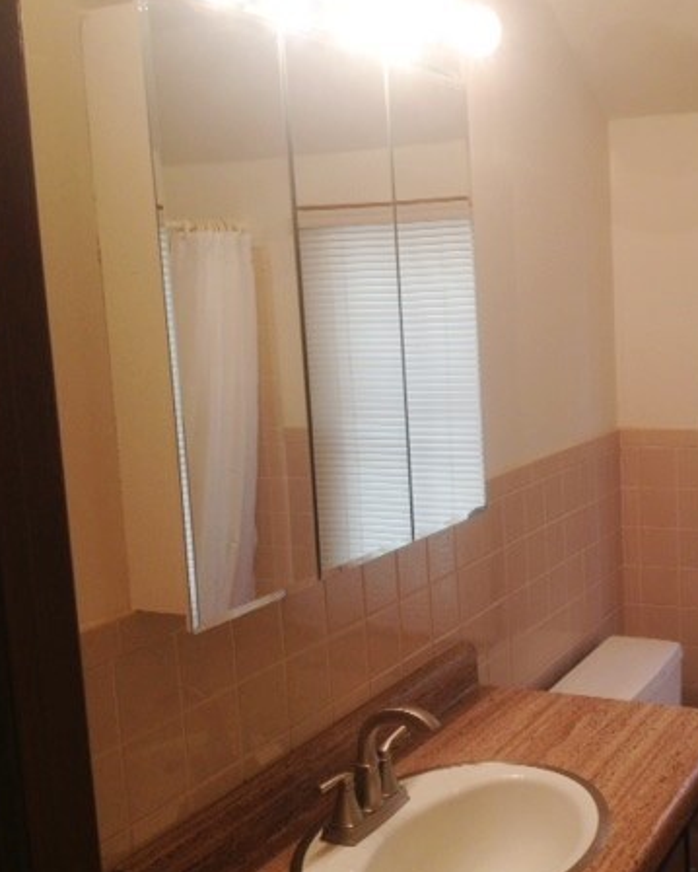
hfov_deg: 31.6
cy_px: 448
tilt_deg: -6.6
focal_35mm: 46
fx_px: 1187
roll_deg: +2.1
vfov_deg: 40.3
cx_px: 599
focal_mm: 4.12
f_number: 2.4
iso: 50
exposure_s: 1/60
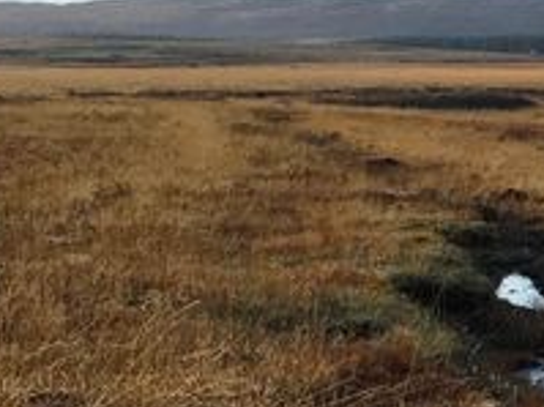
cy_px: 190
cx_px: 1348
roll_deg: +1.1
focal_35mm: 162
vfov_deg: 9.2
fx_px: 2544
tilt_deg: +0.0
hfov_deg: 10.4
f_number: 2.2
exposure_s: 1/503
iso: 25
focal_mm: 4.15
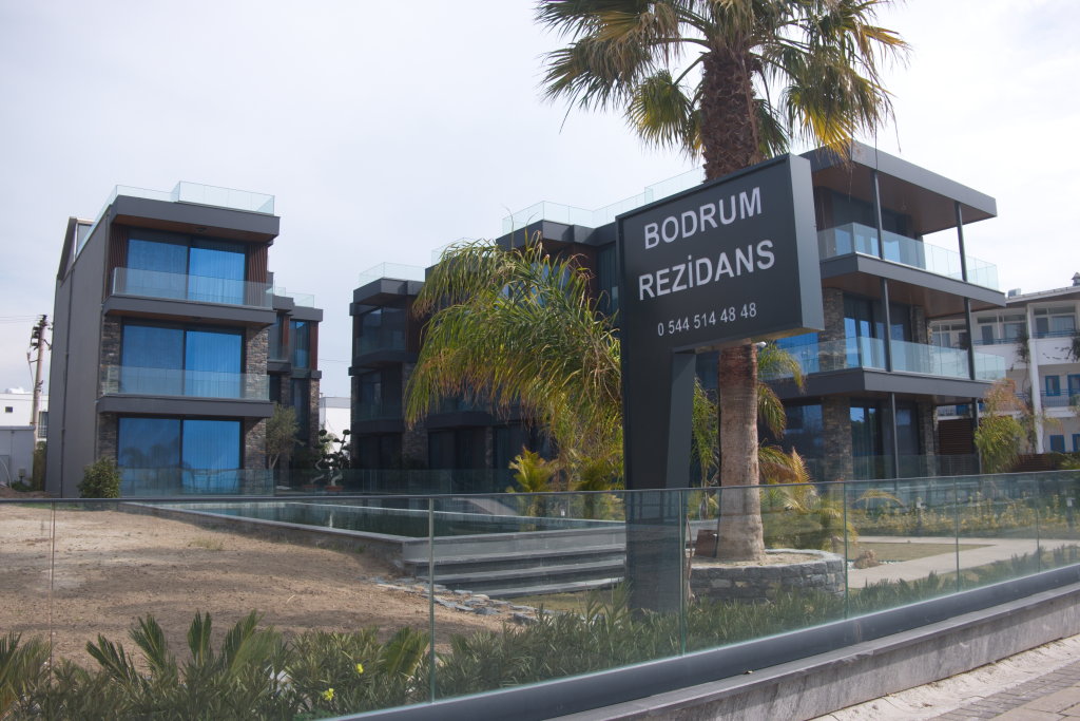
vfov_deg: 45.0
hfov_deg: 63.7
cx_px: 540
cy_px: 360
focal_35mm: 29
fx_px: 870
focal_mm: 19.2
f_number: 7.1
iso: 200
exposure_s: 1/400
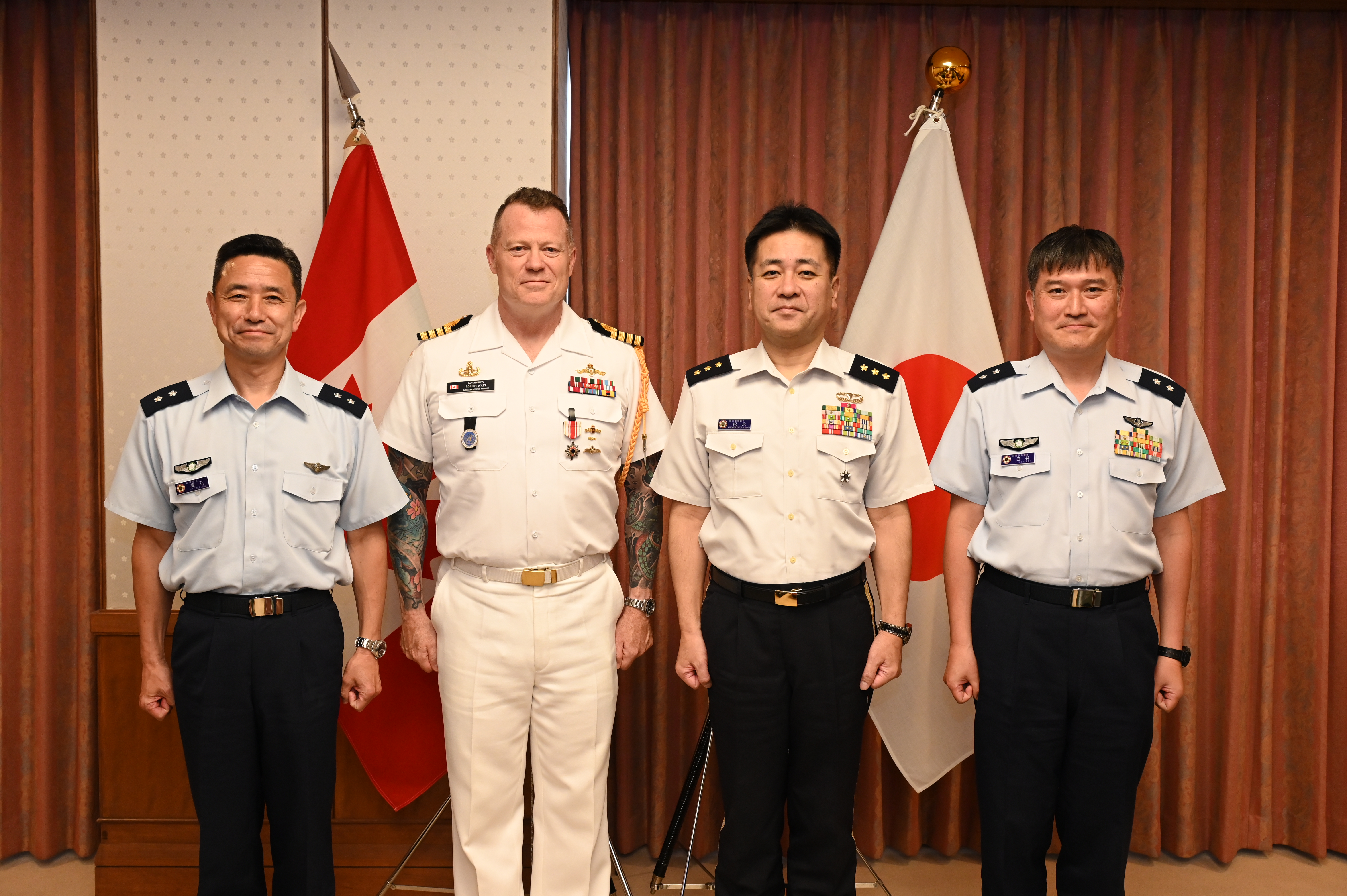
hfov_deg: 54.5
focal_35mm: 35
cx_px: 674
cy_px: 448
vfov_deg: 37.8
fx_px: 1309
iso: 2500
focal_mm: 35
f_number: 5.6
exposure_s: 1/160
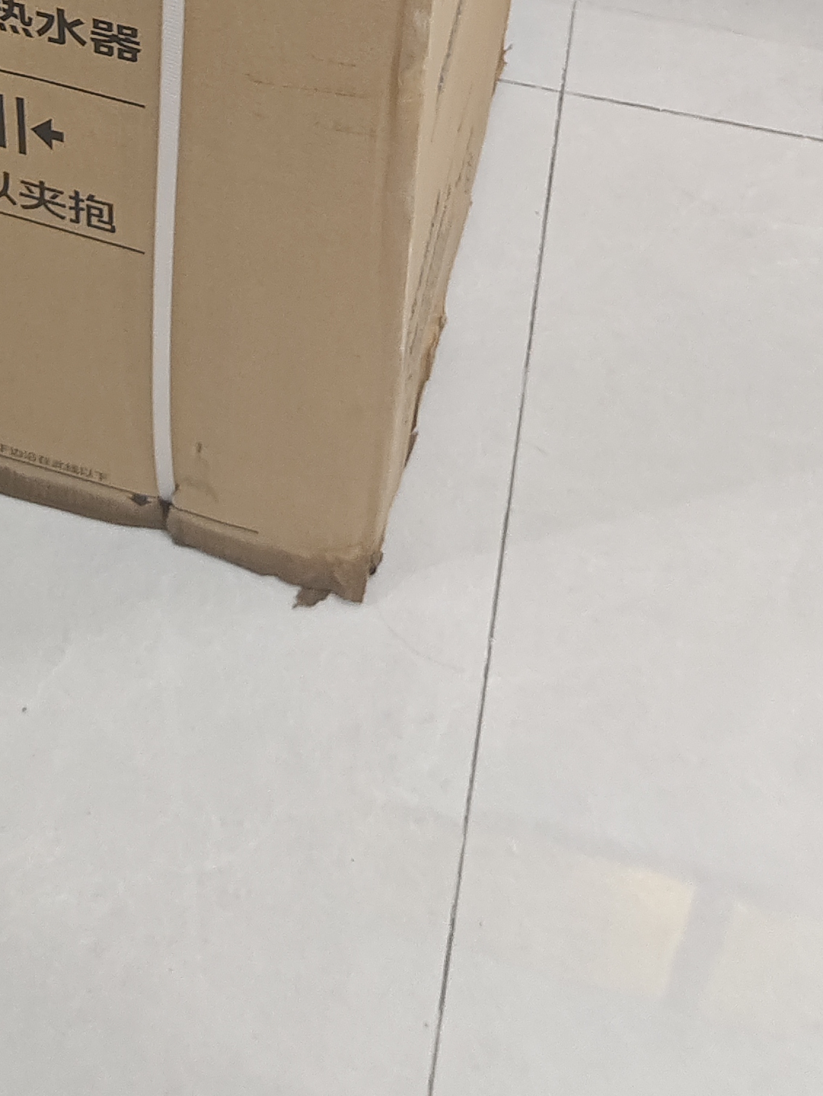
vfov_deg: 26.3
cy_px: -245
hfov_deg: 21.9
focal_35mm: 65
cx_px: 30
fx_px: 2060
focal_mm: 5.56
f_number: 1.88
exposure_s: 1/50
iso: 1076
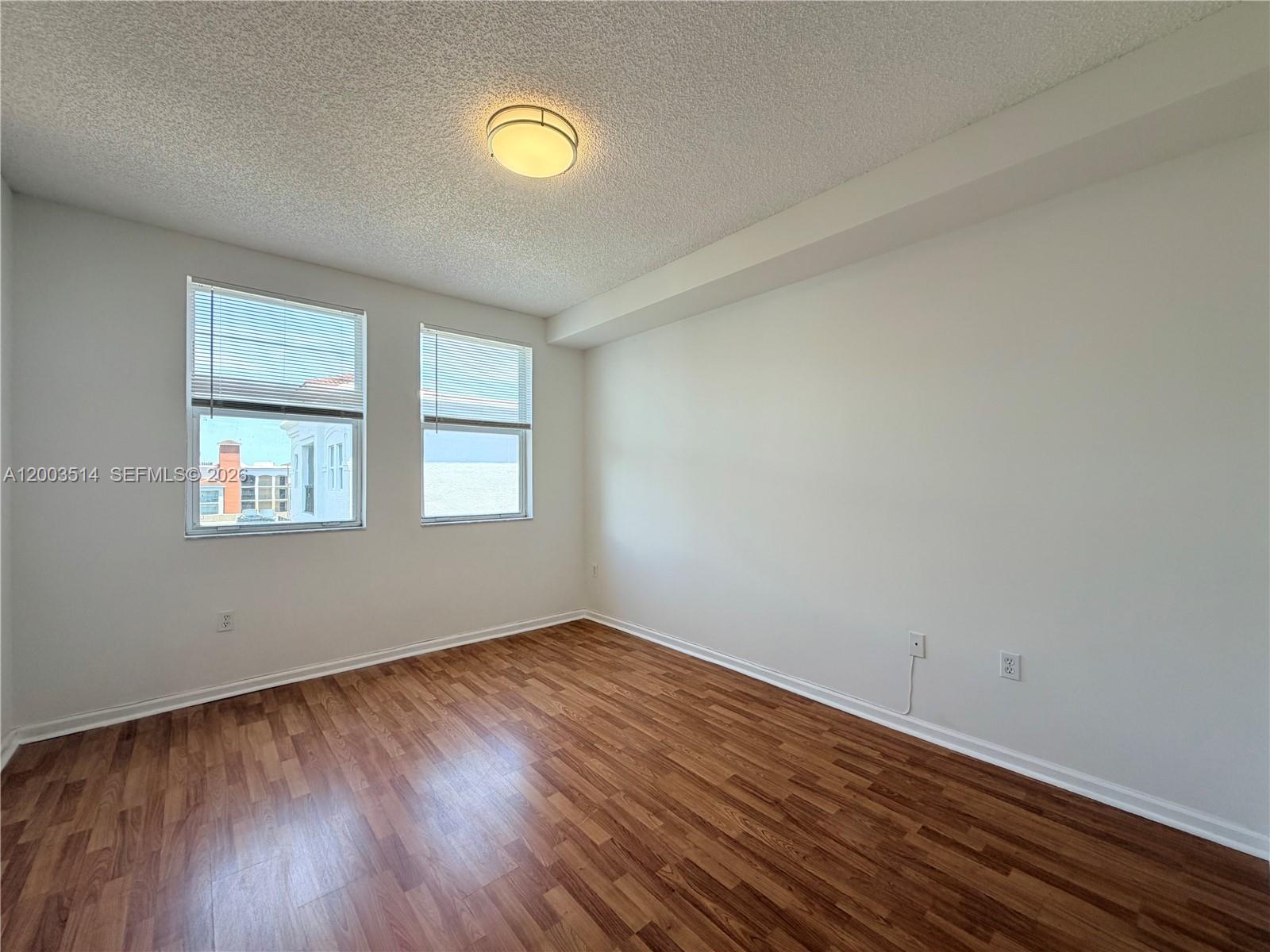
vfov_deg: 85.7
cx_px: 635
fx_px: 514
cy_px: 476
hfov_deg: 102.1
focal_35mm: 14
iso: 50
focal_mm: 2.22
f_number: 2.2
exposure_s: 1/127
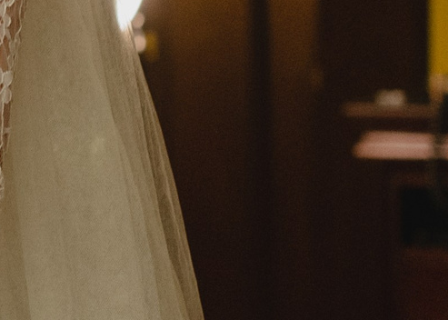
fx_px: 3702
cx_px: -475
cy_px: -210
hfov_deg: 6.7
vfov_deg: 4.9
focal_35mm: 291
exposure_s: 1/200
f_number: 4
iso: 1600
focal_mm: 50
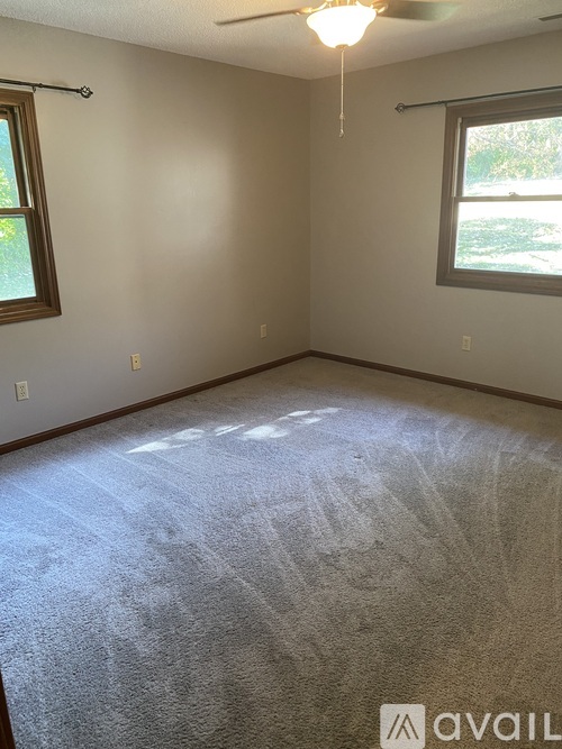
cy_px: 374
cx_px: 281
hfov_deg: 53.0
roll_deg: +0.6
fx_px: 563
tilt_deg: -14.8
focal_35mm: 26
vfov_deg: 67.3
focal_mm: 4.25
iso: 400
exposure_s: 1/60
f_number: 1.8
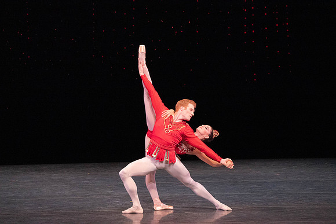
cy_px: 112
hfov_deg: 5.9
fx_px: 3249
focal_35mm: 348
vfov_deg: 4.0
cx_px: 168
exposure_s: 1/500
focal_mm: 348
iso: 16000
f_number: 11
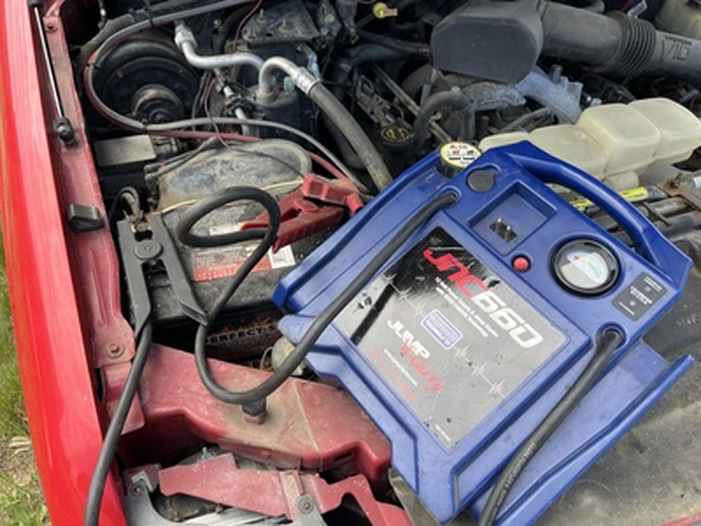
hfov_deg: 67.3
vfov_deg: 53.1
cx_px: 350
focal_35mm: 26
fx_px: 527
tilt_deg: -47.3
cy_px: 263
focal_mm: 5.1
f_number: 1.6
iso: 50
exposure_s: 1/608
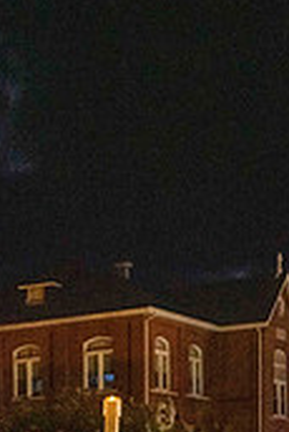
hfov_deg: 14.2
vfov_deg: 20.0
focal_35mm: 94
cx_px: -50
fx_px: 1130
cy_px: 555
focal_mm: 36
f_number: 6.3
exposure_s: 1/40
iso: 8000
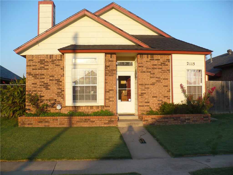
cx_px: 116
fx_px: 249
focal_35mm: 37
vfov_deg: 38.7
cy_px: 88
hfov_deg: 50.1
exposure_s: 1/640
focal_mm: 6.1
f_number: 2.8
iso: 100
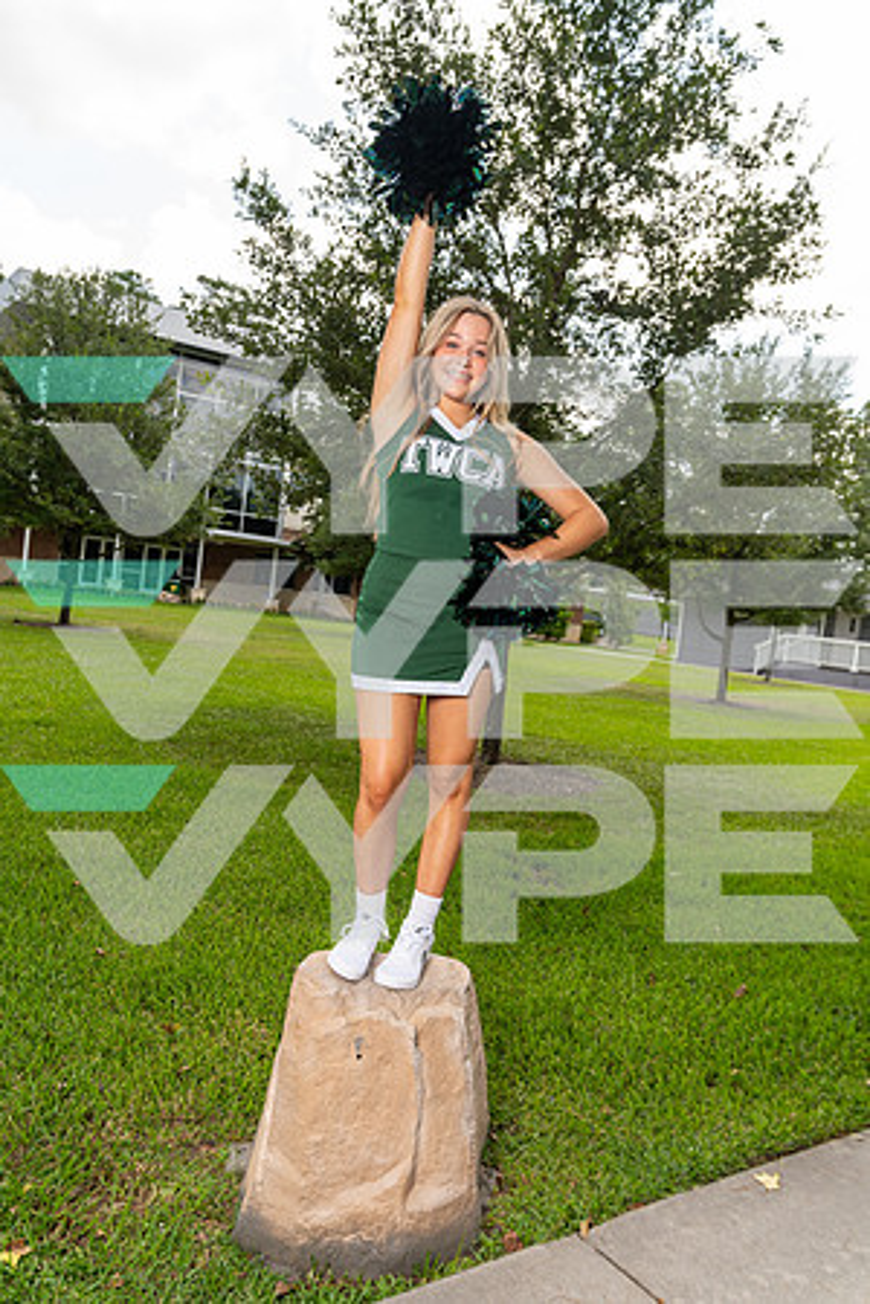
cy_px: 652
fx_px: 1015
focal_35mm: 28
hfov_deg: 46.4
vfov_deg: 65.5
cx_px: 435
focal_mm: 28
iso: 200
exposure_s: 1/250
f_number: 5
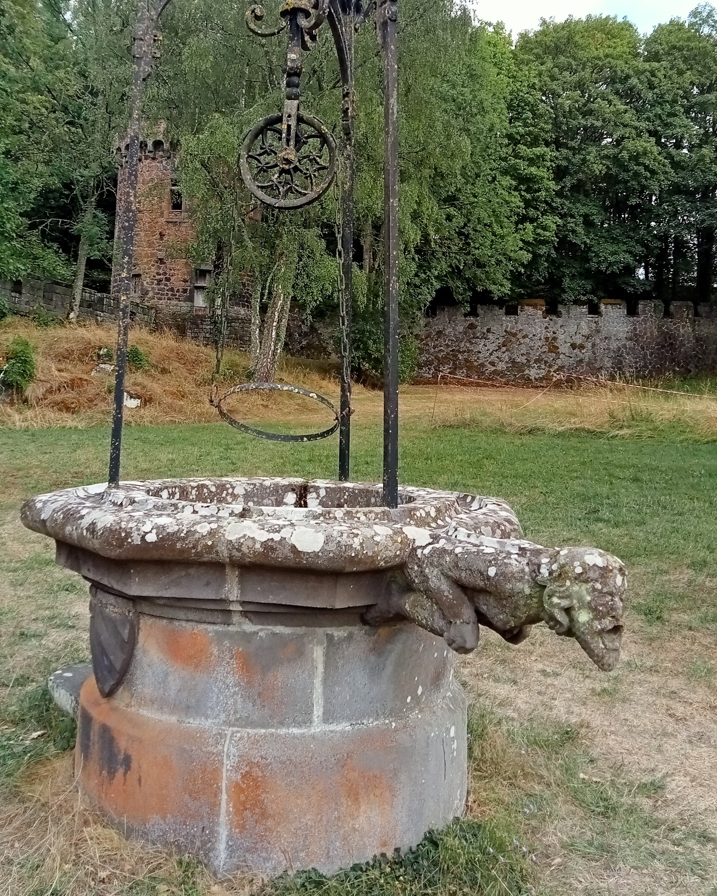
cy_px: 287
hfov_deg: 39.1
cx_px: 315
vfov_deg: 47.0
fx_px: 1008
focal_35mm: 38
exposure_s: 1/335
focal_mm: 3.46
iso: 100
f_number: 2.2
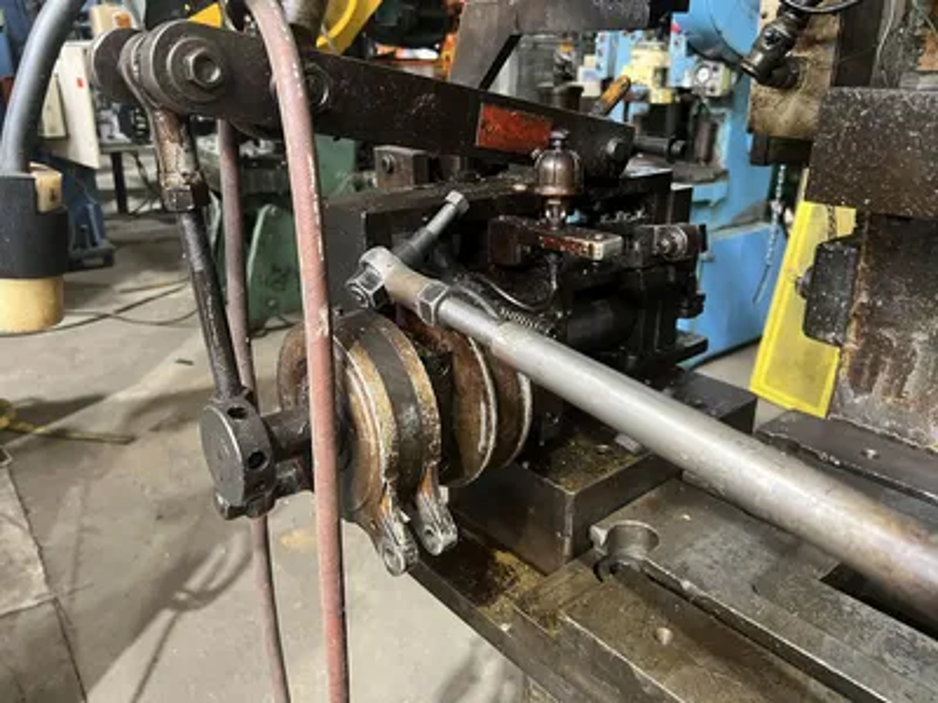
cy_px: 352
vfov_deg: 53.1
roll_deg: -0.9
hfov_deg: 67.3
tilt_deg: -22.5
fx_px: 705
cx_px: 469
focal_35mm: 26
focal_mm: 5.7
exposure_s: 1/40
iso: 500
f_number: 1.5
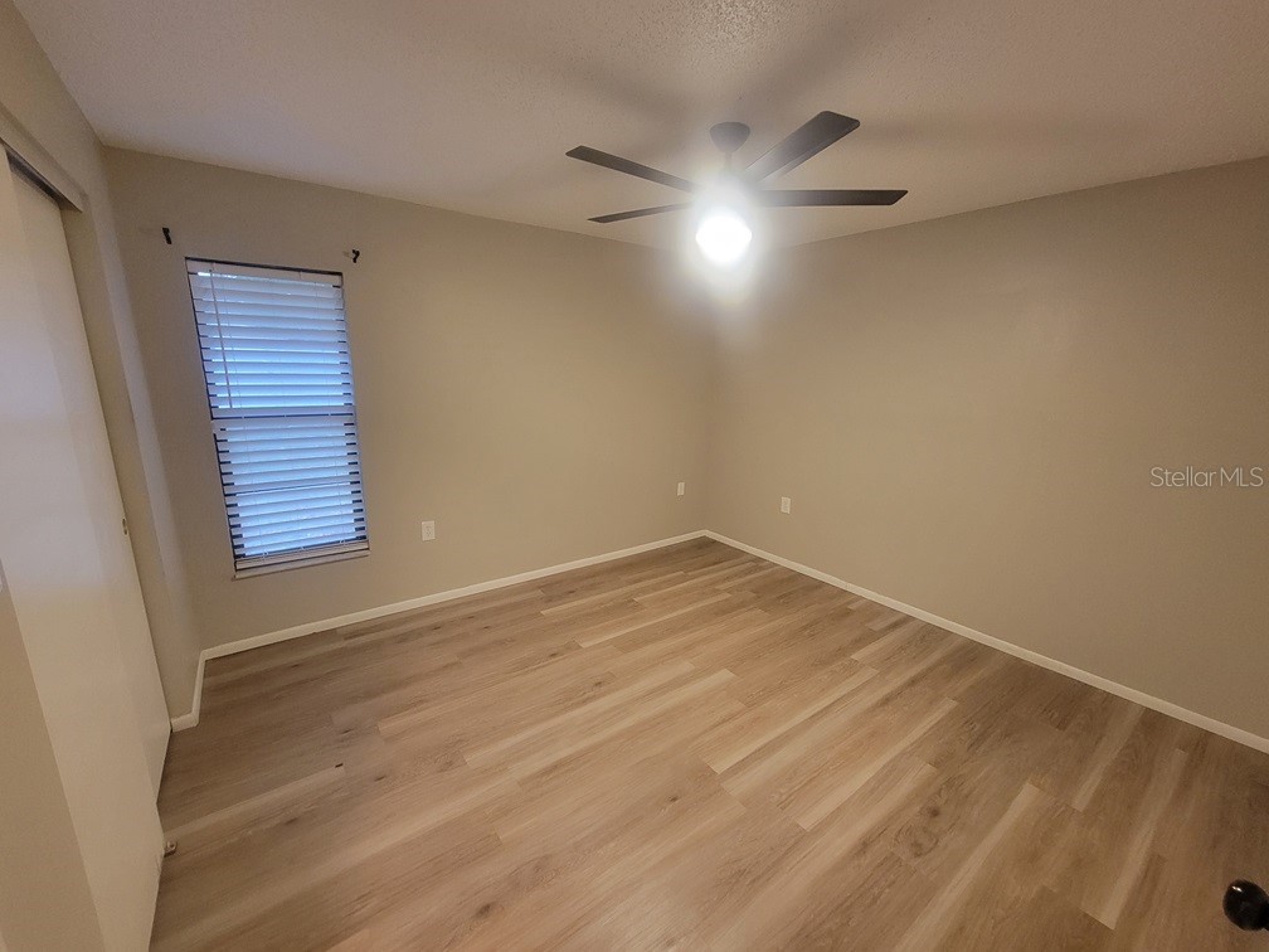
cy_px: 476
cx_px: 634
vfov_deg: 89.9
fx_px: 477
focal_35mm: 13
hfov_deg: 106.2
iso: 640
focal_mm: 2.2
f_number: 2.2
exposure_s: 1/30
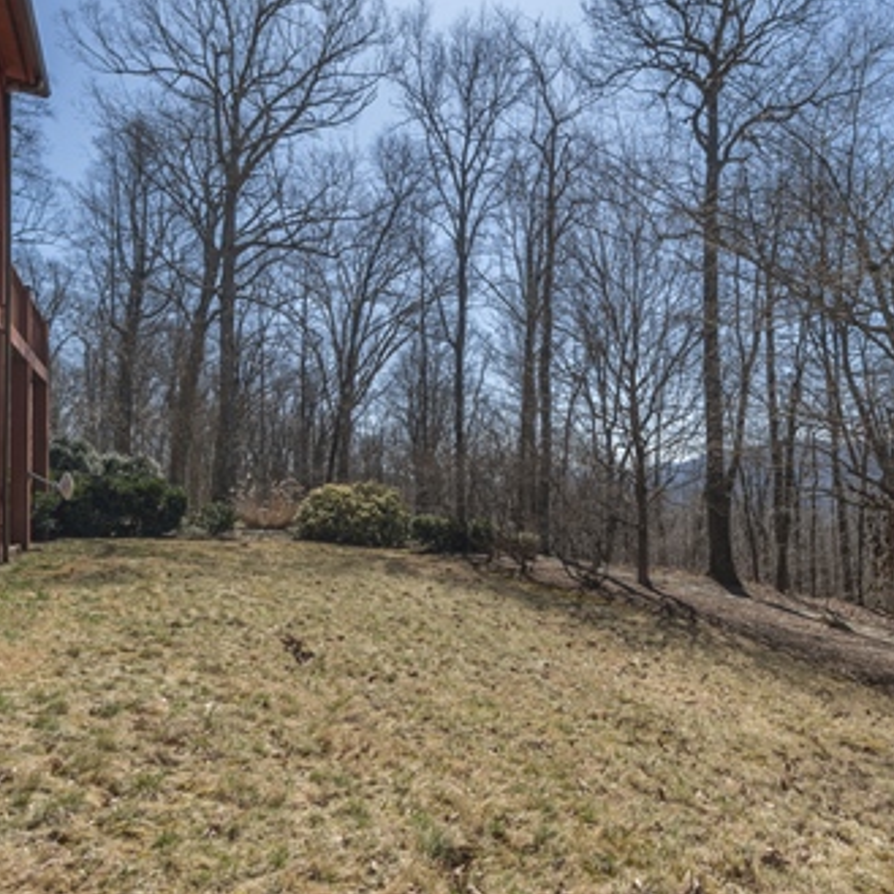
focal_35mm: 22
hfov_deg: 69.0
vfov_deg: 69.6
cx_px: 533
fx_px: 643
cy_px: 443
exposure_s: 1/1000
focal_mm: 17
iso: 320
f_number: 7.1
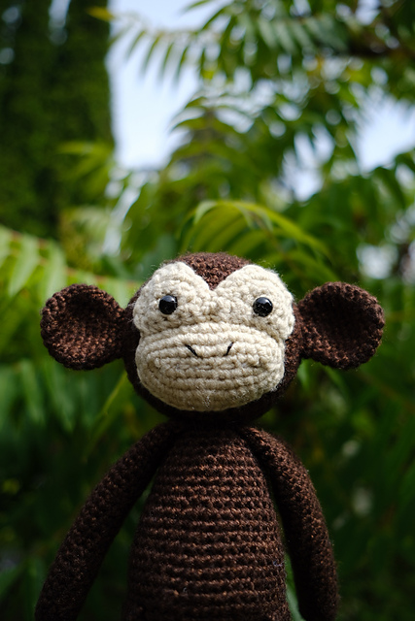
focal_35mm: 35
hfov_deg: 37.9
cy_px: 310
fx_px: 605
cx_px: 208
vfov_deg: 54.4
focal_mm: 23
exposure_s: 1/1600
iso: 160
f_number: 2.8
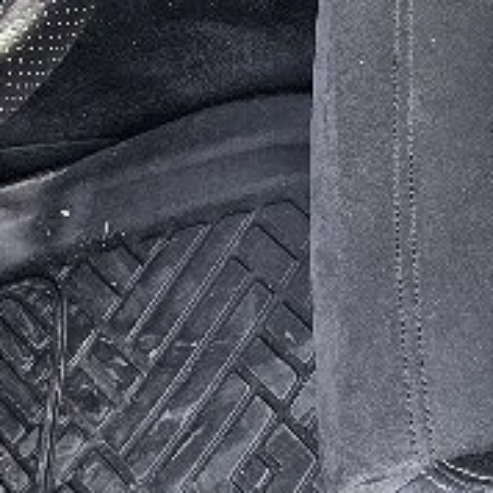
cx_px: 482
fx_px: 1837
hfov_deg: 15.0
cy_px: -294
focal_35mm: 114
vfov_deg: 14.1
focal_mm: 6.3
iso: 200
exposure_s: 1/182
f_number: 1.7
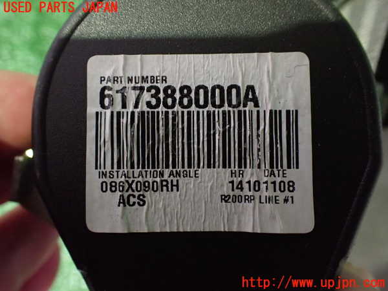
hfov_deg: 60.0
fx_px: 336
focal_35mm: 30
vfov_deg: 46.8
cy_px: 146
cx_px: 194
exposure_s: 1/30
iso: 1250
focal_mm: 5.4
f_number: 2.3
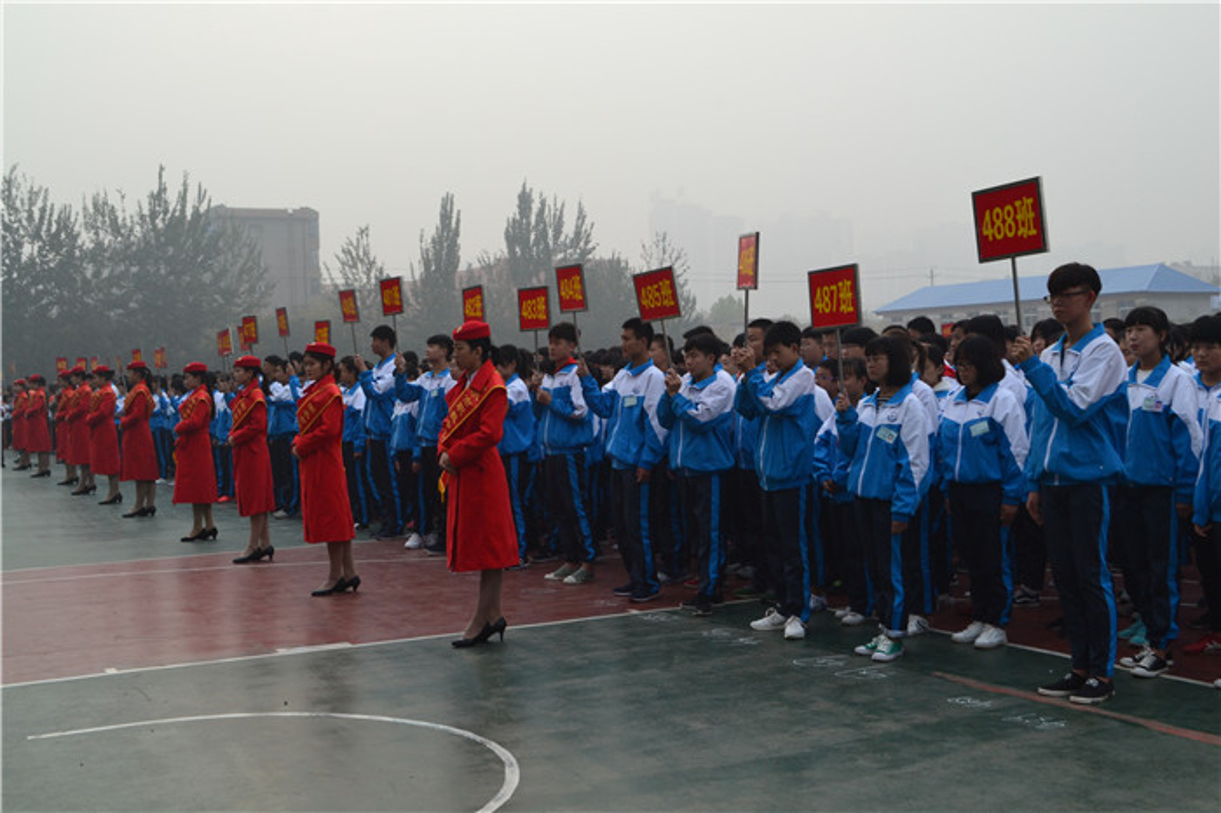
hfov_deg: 46.4
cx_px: 610
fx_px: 1424
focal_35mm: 42
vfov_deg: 31.9
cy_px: 406
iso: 400
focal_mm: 28
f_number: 9
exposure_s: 1/160
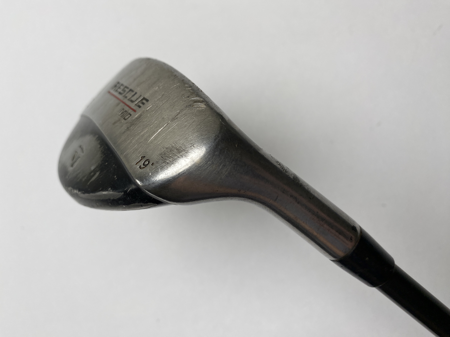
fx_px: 338
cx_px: 225
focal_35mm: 26
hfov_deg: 67.3
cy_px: 168
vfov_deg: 53.1
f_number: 1.8
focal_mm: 4.25
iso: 32
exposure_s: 1/426
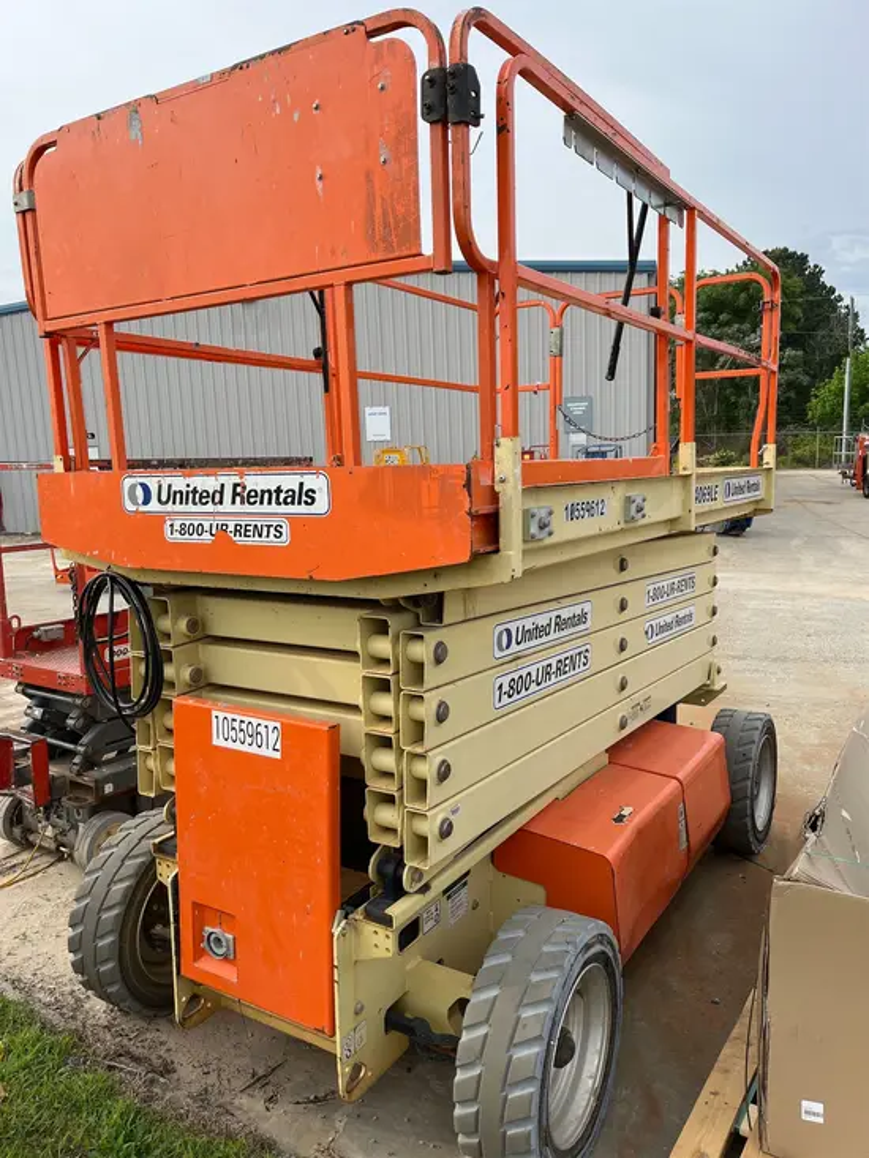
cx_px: 434
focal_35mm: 26
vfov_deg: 67.3
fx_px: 870
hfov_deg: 53.1
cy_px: 579
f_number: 1.6
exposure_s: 1/1117
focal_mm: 5.1
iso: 50
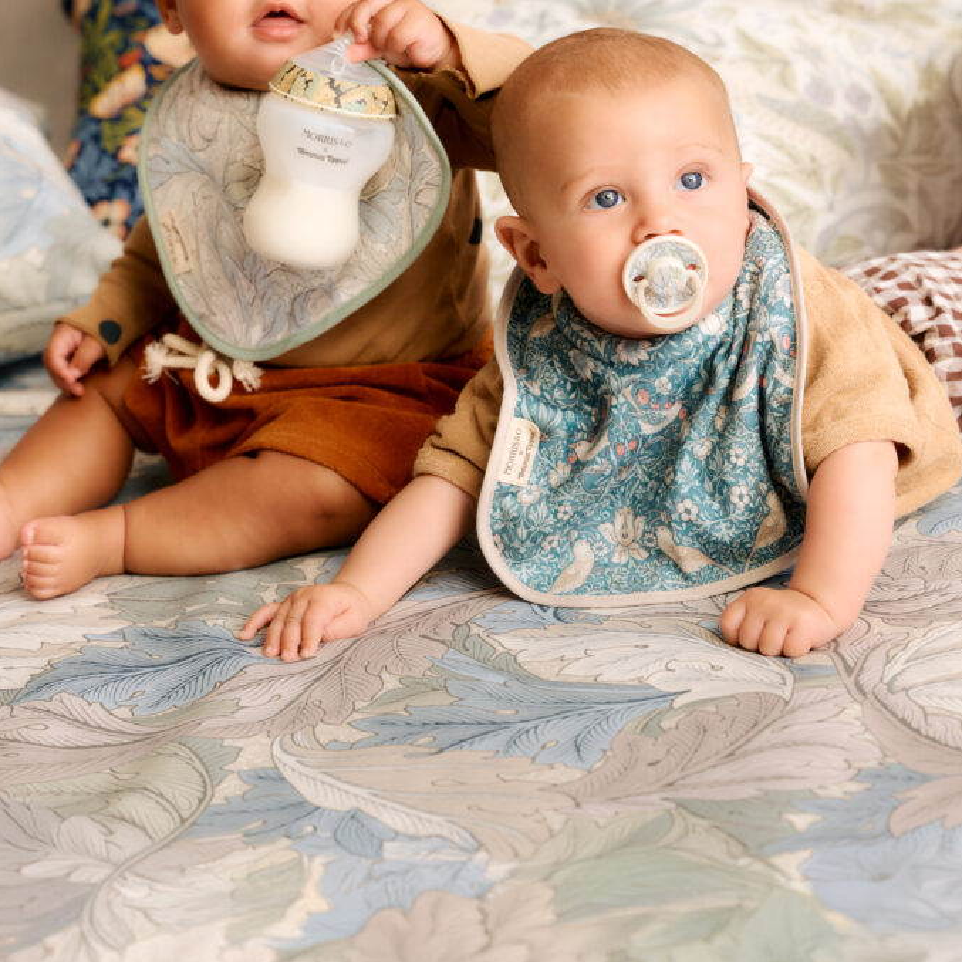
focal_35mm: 90
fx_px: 2830
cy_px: 250
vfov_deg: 19.2
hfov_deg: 19.3
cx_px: 480
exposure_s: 1/200
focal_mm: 70
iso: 1000
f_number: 5
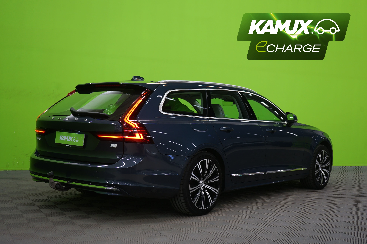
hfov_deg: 42.7
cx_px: 184
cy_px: 122
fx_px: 469
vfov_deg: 29.2
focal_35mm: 46
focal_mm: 46
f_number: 5
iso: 400
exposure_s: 1/10
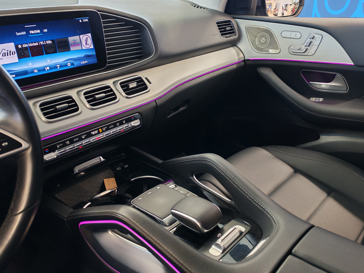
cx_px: 182
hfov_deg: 56.8
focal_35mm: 32
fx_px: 336
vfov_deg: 44.2
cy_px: 136
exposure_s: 1/50
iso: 786
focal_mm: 6.12
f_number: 1.9
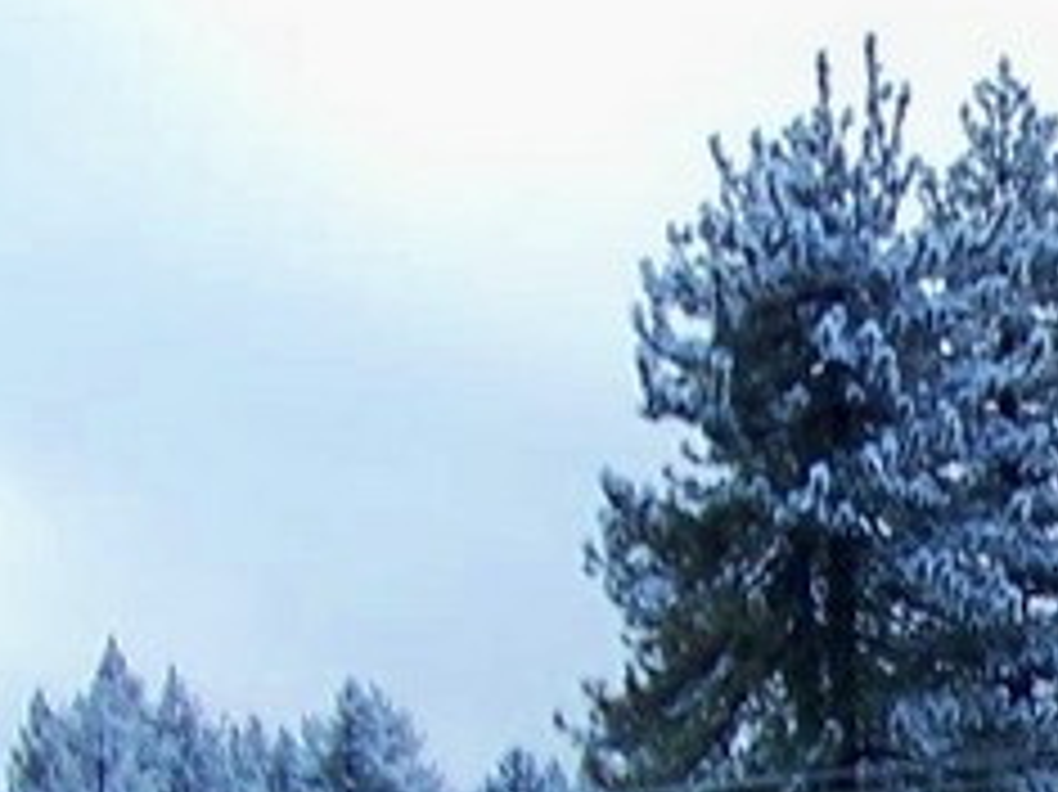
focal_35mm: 134
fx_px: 4093
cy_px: 785
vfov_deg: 11.0
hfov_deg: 13.9
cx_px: 1517
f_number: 2.8
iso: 80
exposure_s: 1/350
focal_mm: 6
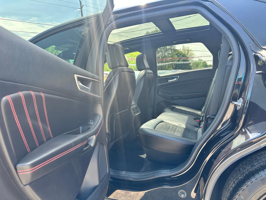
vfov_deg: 56.8
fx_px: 184
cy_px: 100
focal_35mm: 24
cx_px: 133
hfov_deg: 71.6
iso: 80
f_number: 1.78
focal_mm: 6.86
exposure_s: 1/349
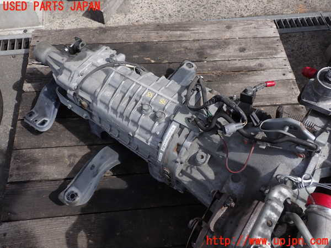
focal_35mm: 30
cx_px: 166
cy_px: 124
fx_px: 287
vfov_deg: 46.8
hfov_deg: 60.0
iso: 100
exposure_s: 1/800
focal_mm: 5.4
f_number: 3.2
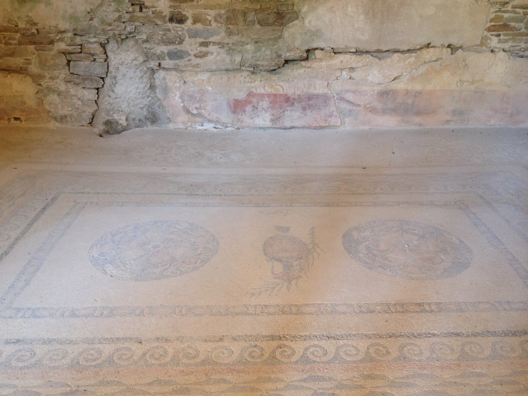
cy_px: 198
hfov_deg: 52.6
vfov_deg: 40.7
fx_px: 534
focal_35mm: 35
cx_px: 264
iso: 125
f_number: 2.4
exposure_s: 1/20
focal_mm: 4.28
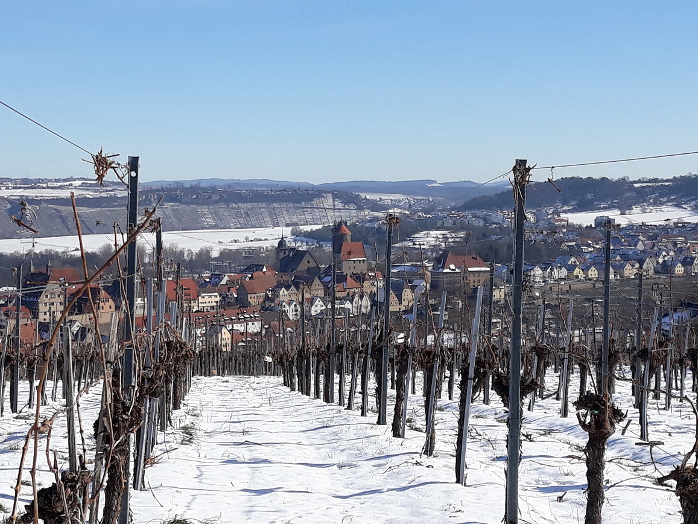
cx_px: 349
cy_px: 262
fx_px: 544
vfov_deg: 51.4
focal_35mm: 27
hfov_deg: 65.3
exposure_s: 1/2591
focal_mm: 3.71
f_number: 1.7
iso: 40
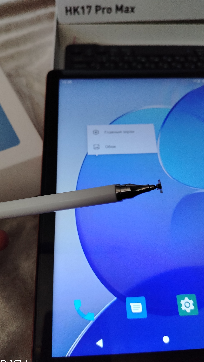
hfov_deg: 41.5
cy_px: 185
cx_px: 102
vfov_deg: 67.9
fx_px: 269
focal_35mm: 28
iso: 1113
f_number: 1.75
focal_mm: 5.25
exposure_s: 1/100
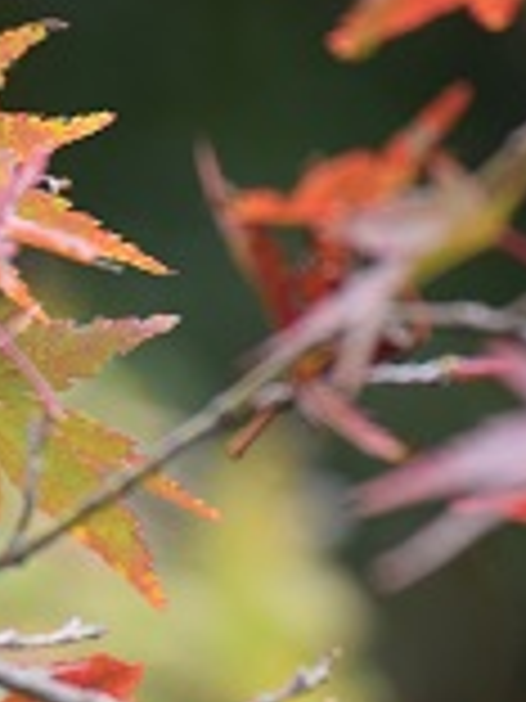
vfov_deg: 4.4
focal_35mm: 453
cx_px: 45
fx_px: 9178
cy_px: 248
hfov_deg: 3.3
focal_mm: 102
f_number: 5.6
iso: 400
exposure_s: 1/125
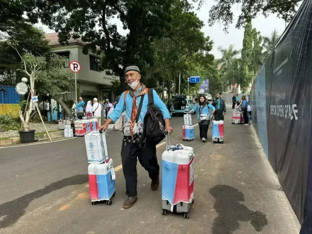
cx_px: 156
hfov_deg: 67.3
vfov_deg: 53.1
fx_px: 234
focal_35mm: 26
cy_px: 117
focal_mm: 5.7
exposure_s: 1/563
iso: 50
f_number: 1.5
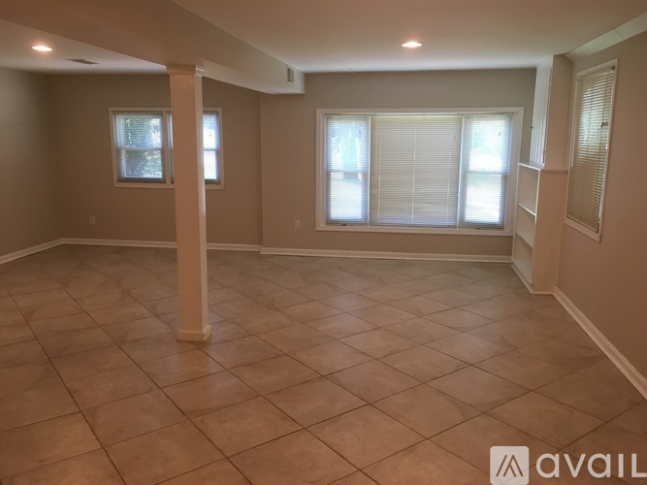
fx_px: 542
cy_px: 242
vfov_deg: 48.2
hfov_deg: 61.7
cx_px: 324
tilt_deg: -10.5
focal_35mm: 29
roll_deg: -0.3
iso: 40
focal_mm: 4.15
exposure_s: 1/30
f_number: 2.2
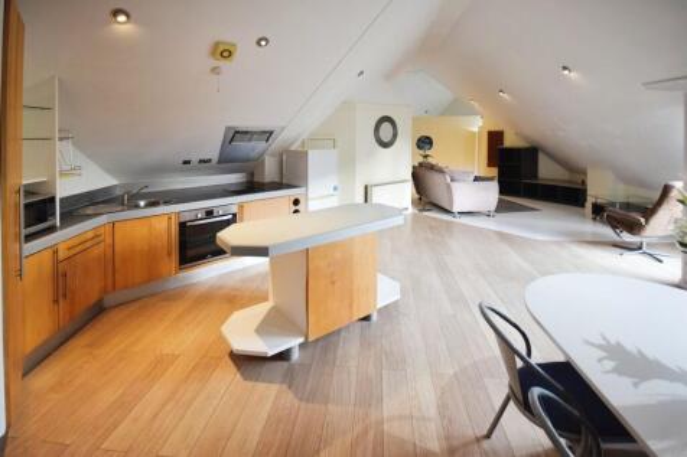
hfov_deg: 100.4
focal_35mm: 15
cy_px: 228
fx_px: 286
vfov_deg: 77.3
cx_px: 344
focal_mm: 10
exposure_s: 1/60
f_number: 4
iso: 720
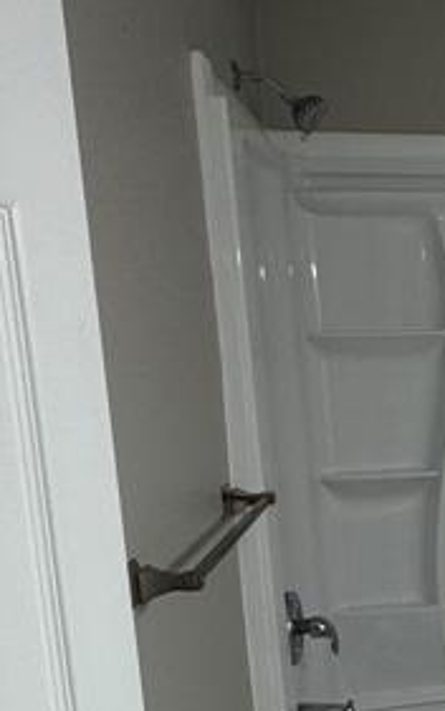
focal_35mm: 54
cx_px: 766
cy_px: 483
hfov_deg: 19.2
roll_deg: +0.7
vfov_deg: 37.0
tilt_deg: -10.4
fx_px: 1046
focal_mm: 2.22
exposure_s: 1/120
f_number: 2.2
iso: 125
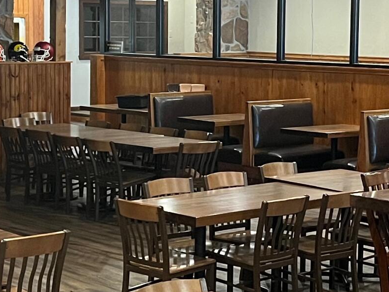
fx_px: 1113
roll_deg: -0.6
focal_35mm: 99
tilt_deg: -4.9
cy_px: 117
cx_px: 221
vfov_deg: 14.9
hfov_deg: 19.8
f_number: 1.6
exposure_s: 1/30
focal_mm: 5.1
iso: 500
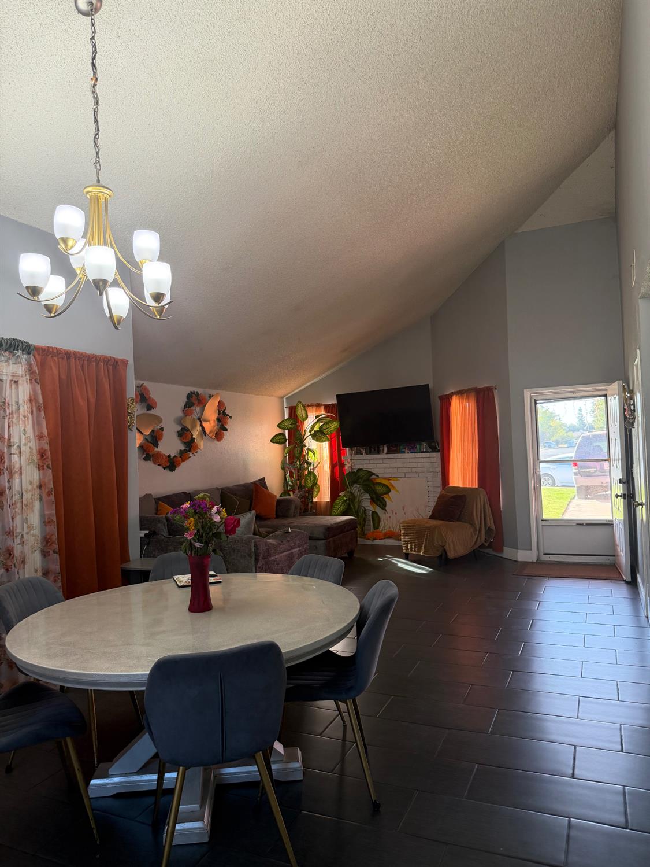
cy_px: 434
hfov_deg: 56.8
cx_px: 325
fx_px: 601
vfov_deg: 71.6
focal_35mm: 24
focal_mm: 6.76
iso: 200
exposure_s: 1/140
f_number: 1.78
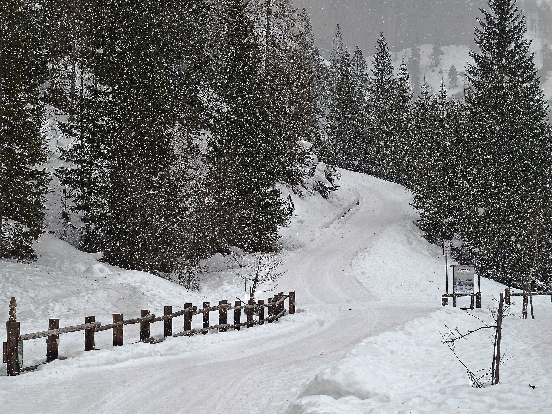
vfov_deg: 17.8
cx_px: 276
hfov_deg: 23.6
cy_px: 207
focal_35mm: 83
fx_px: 1324
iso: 125
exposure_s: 1/250
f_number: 4.2
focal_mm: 13.7
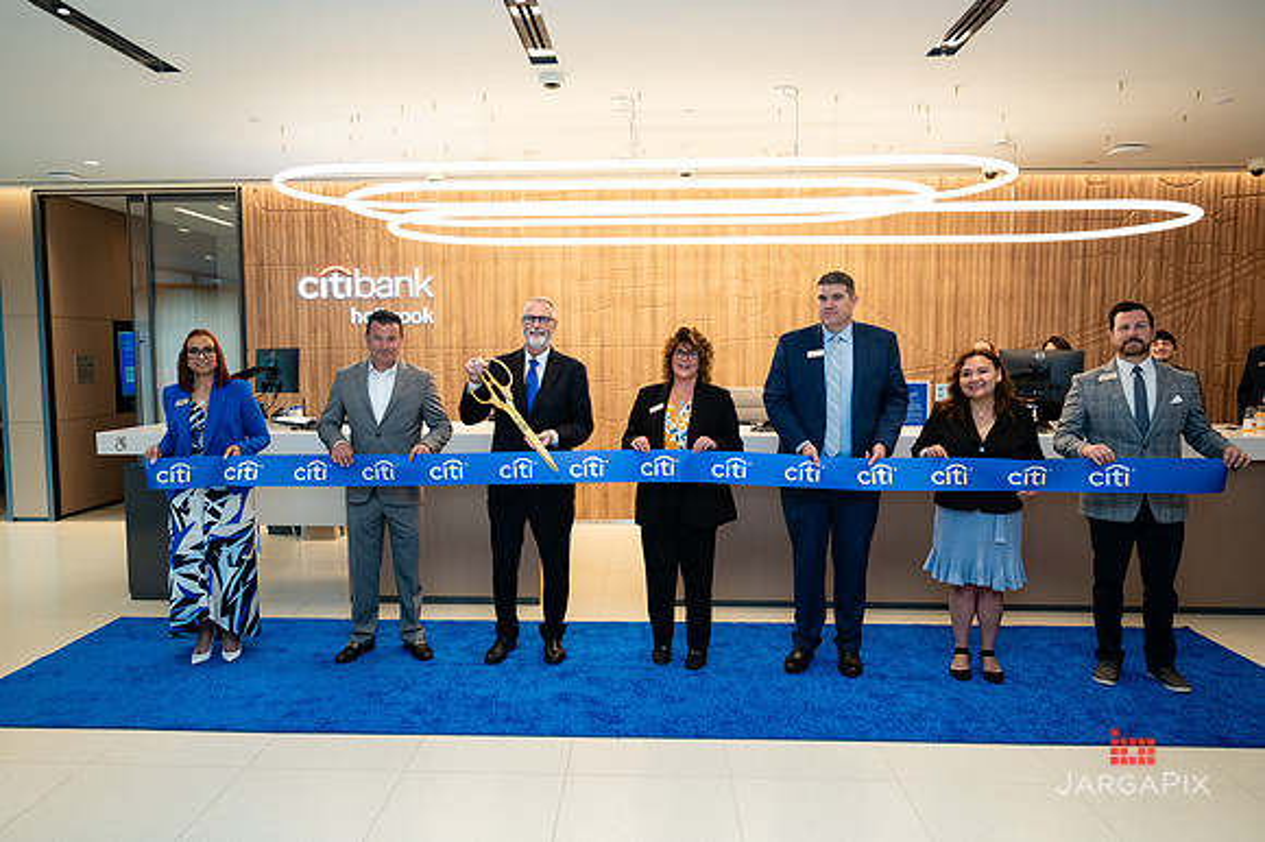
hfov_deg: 71.1
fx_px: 885
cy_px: 425
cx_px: 606
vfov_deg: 50.9
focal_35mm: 25
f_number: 3.5
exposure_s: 1/200
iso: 500
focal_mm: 24
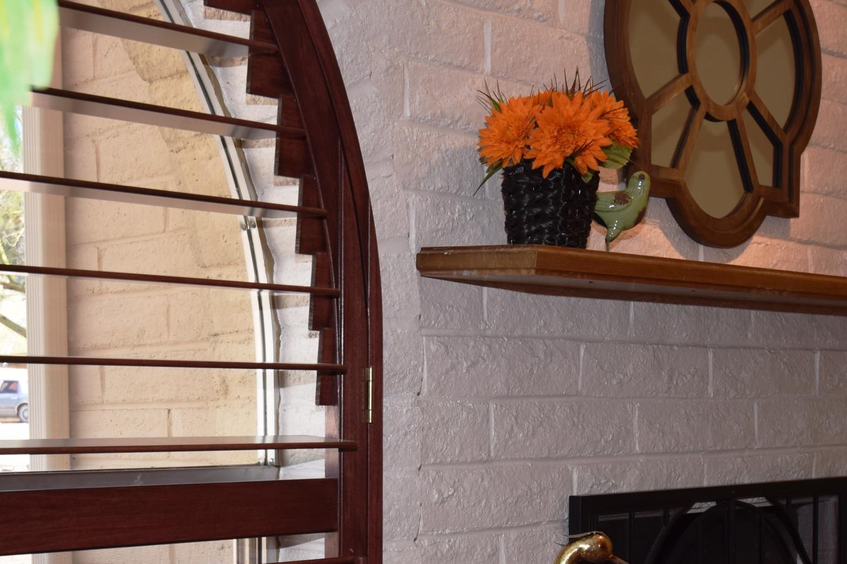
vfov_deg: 20.4
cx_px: 238
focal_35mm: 66
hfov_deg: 30.1
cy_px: 455
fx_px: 1553
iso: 100
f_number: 4
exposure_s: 1/60
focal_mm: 20
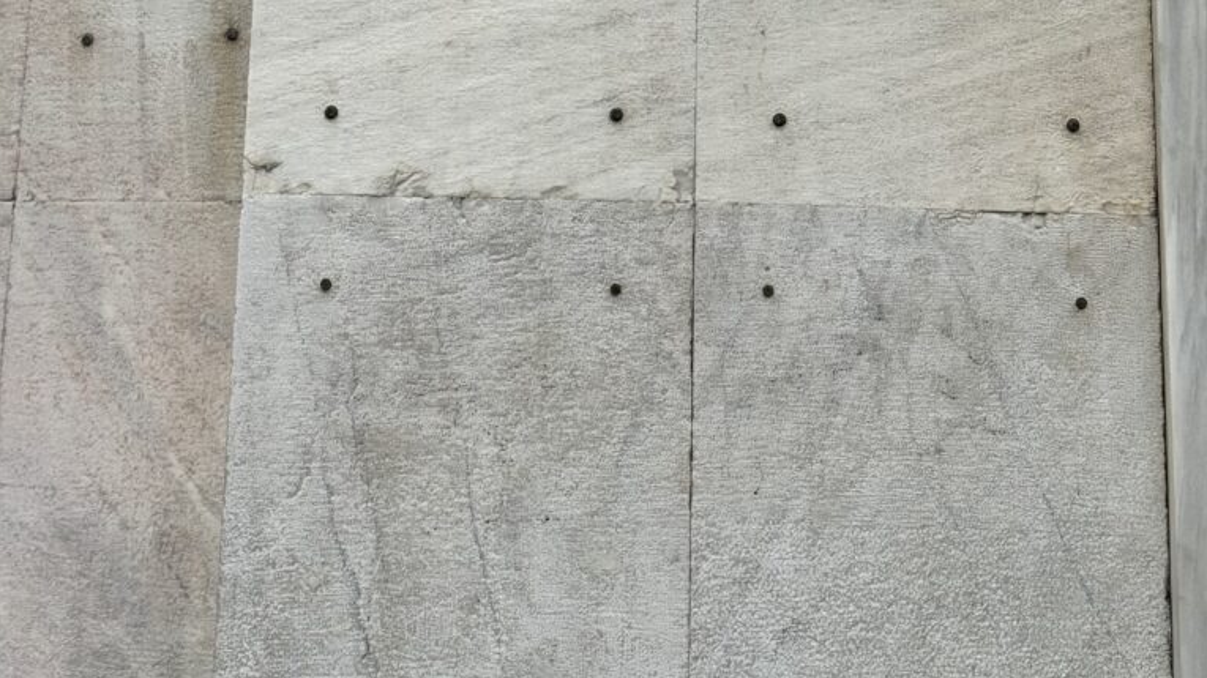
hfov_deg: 30.2
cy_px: -128
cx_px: 604
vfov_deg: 16.5
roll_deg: -0.5
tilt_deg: +12.2
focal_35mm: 70
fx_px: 2240
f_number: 1.78
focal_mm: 6.76
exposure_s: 1/3096
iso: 64
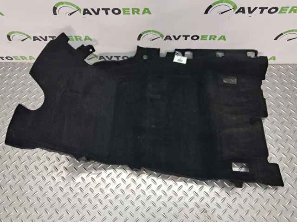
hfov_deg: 65.4
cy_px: 111
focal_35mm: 27
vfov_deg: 51.3
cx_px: 148
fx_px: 231
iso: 100
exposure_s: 1/50
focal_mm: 4
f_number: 1.8
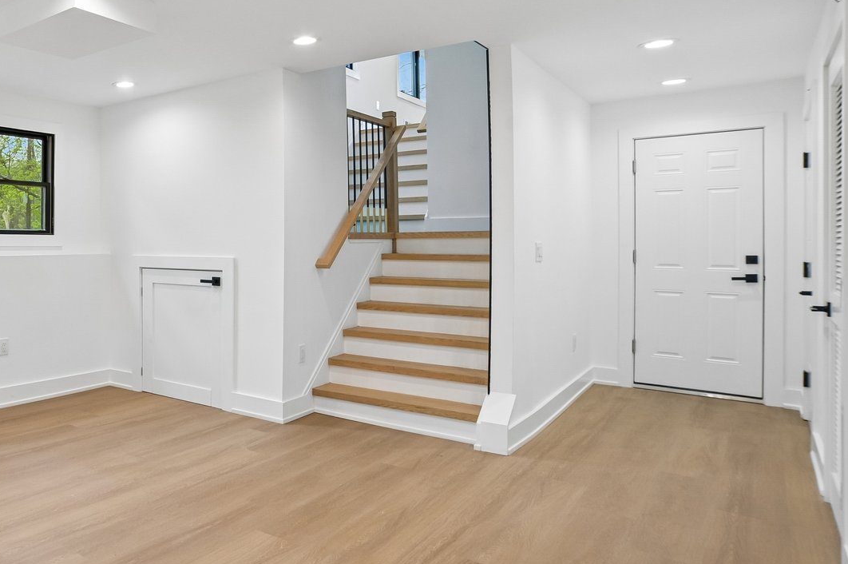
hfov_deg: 58.1
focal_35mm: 27
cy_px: 248
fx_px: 635
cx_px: 90
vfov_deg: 47.7
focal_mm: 14
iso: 800
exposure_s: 1/80
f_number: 8
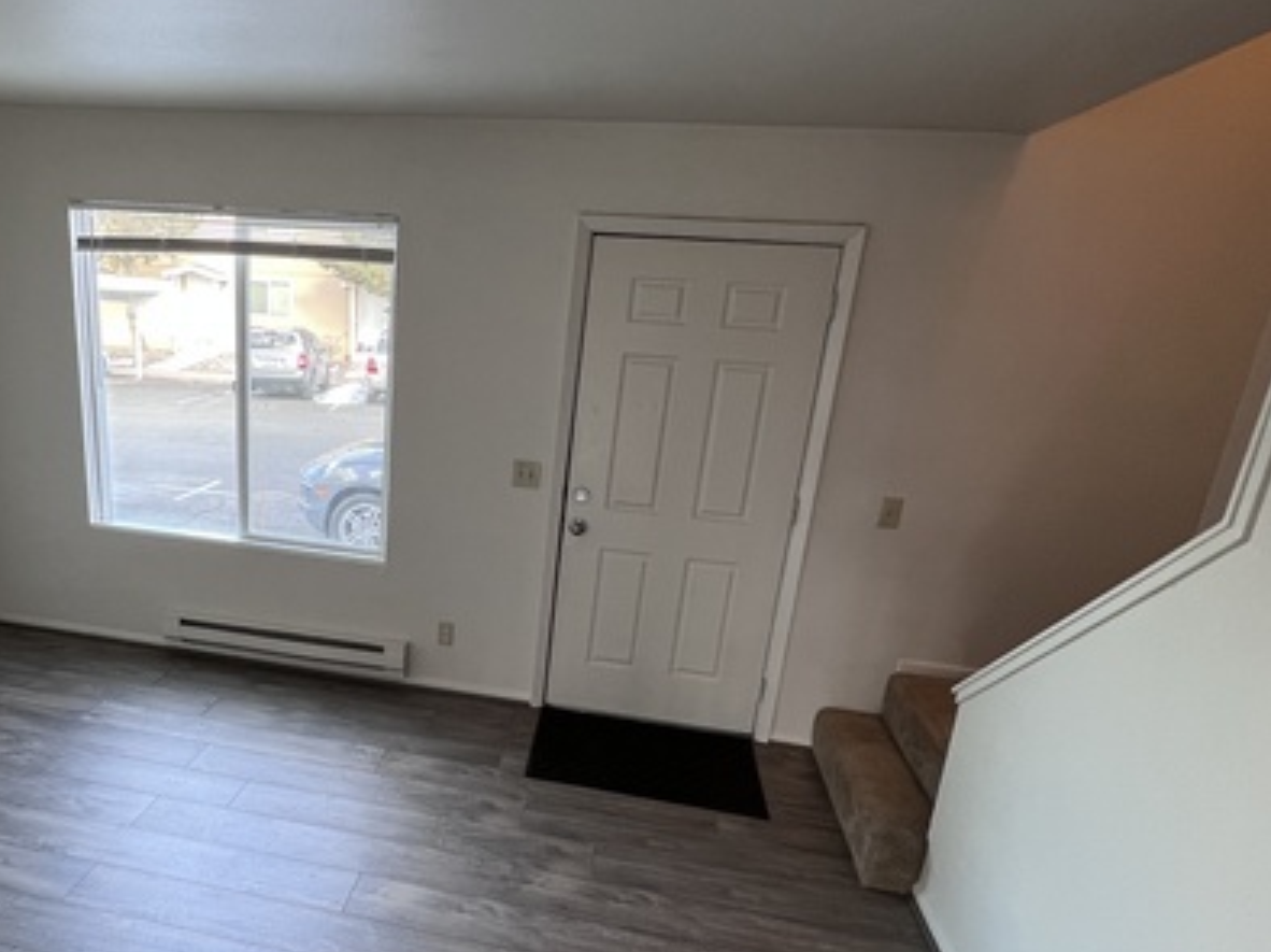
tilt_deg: -18.3
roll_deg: -3.3
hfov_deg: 74.5
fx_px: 807
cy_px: 562
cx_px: 444
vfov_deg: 60.6
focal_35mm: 22
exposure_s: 1/120
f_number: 1.8
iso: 125
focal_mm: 1.57
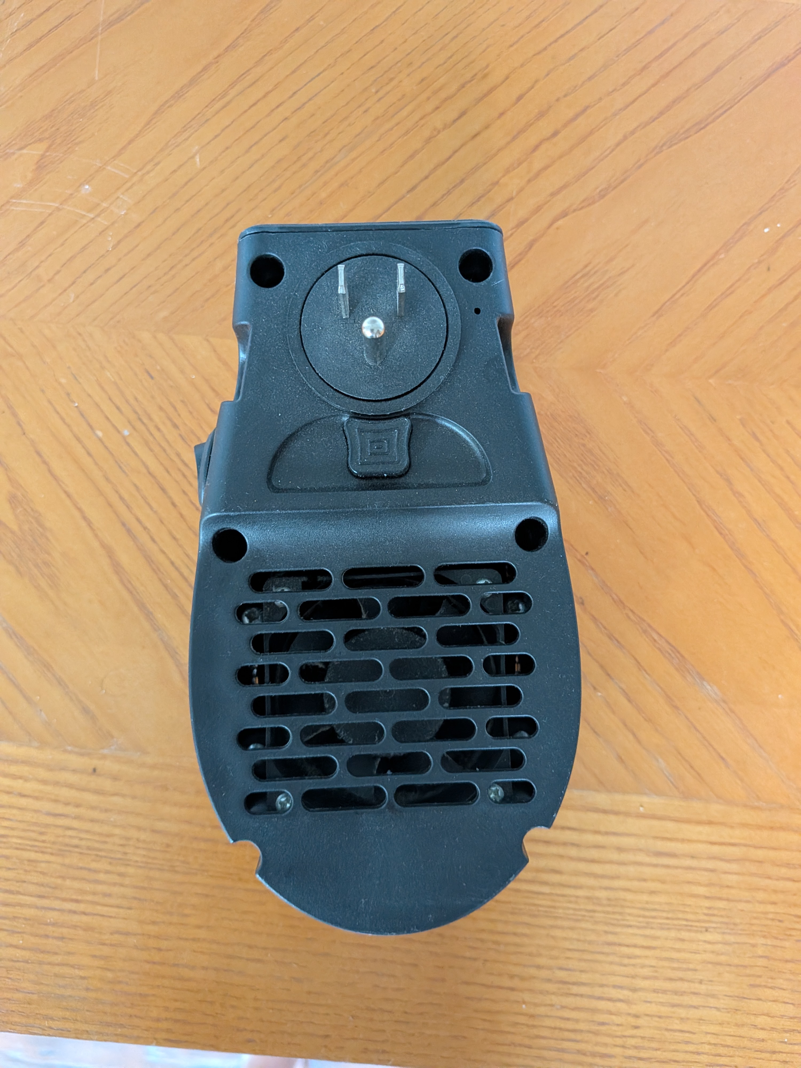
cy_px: 534
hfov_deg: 56.8
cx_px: 400
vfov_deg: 71.6
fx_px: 740
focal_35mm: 24
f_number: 1.7
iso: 1246
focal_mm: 4.53
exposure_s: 1/40
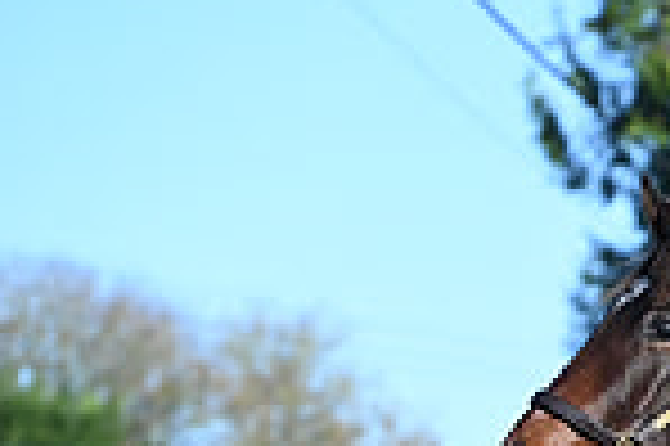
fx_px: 8849
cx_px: 1286
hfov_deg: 4.3
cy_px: 773
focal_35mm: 476
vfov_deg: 2.9
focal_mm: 122
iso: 320
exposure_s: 1/1250
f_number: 4.5
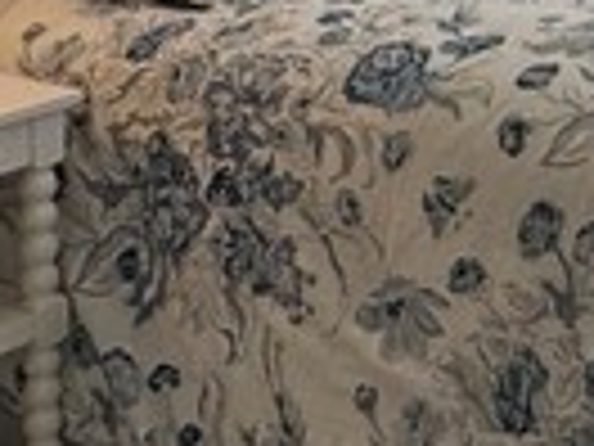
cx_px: 922
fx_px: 1870
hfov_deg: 16.3
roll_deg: +0.9
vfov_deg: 12.7
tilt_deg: -4.4
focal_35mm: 109
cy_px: -266
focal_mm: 2.22
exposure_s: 1/120
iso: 50
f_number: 2.2
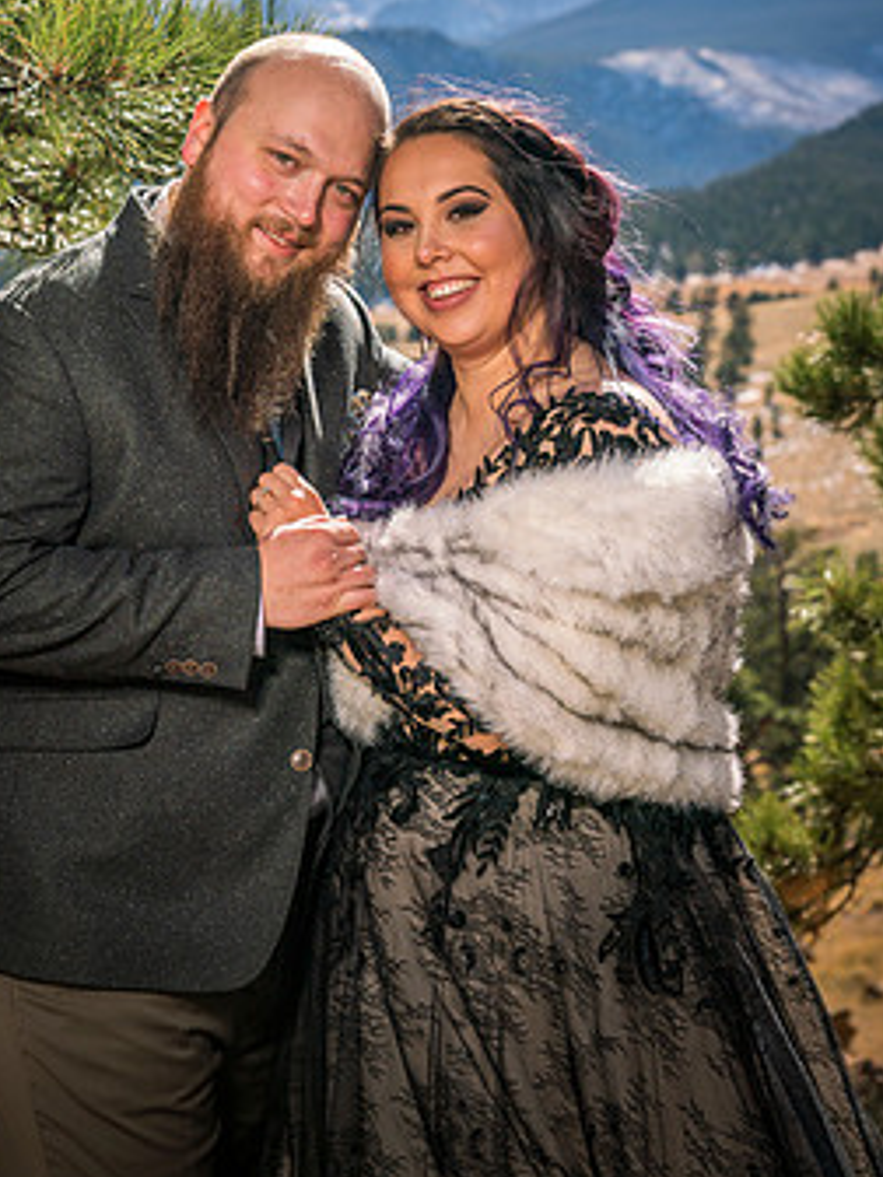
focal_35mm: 58
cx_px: 361
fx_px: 1973
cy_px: 469
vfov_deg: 33.1
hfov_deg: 25.2
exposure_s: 1/2000
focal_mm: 45
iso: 200
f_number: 4.5
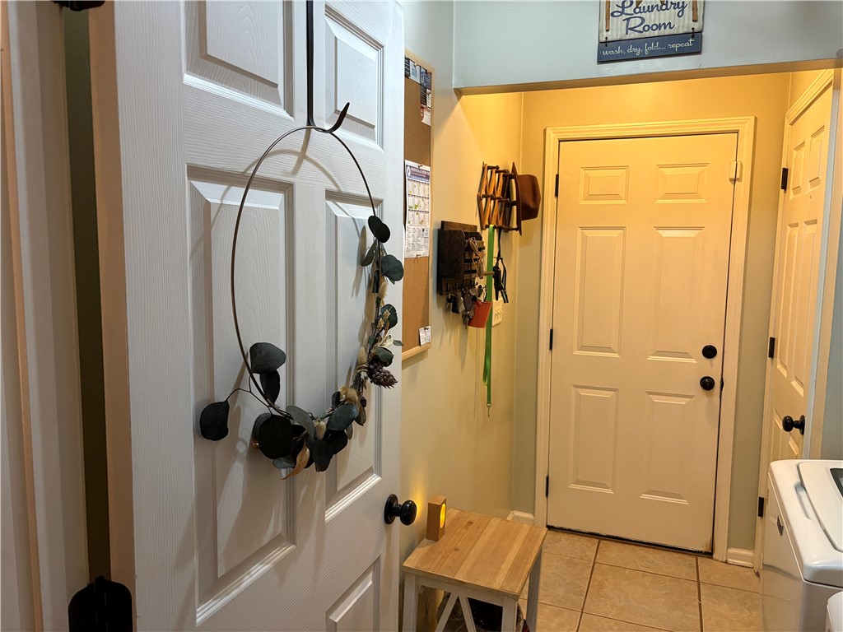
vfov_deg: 53.1
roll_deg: -0.5
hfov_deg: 67.3
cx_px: 422
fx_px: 633
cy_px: 316
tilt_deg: -6.0
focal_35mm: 26
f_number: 1.6
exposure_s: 1/60
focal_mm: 5.96
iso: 200
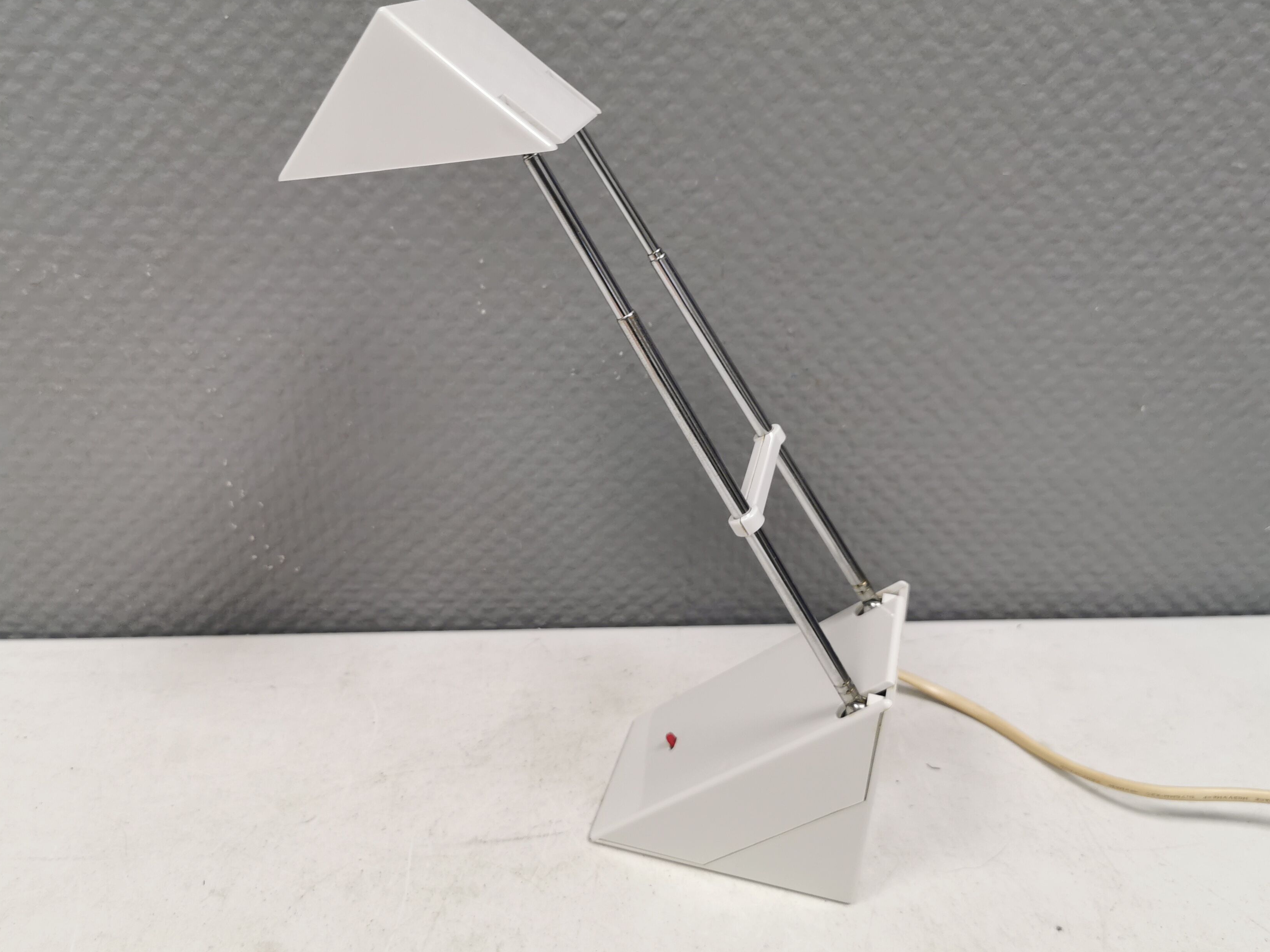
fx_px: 1101
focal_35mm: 30
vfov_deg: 46.8
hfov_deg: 60.0
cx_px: 620
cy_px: 456
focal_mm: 5.56
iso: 100
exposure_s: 1/100
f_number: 1.6
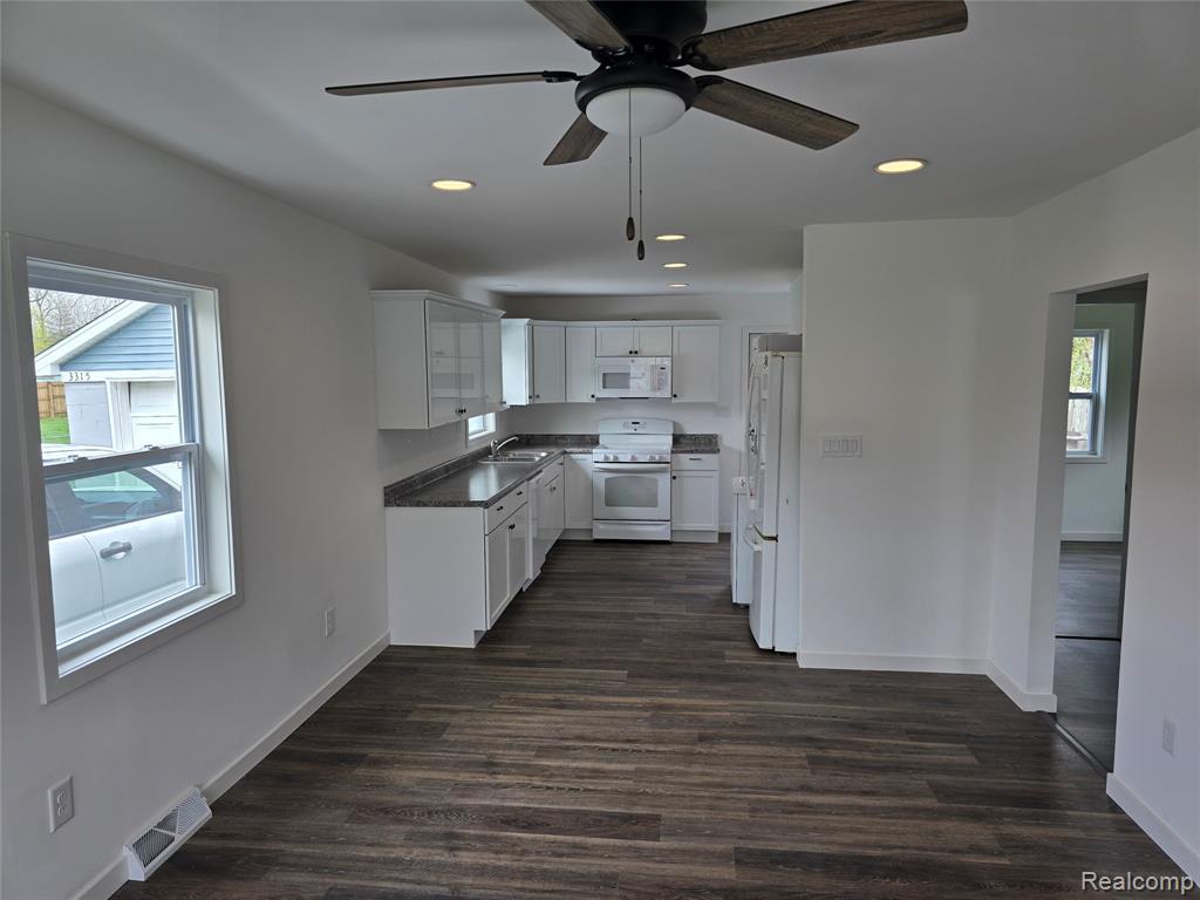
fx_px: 797
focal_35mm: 23
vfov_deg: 58.9
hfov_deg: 73.9
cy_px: 450
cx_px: 600
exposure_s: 1/120
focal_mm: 6.3
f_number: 1.7
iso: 20
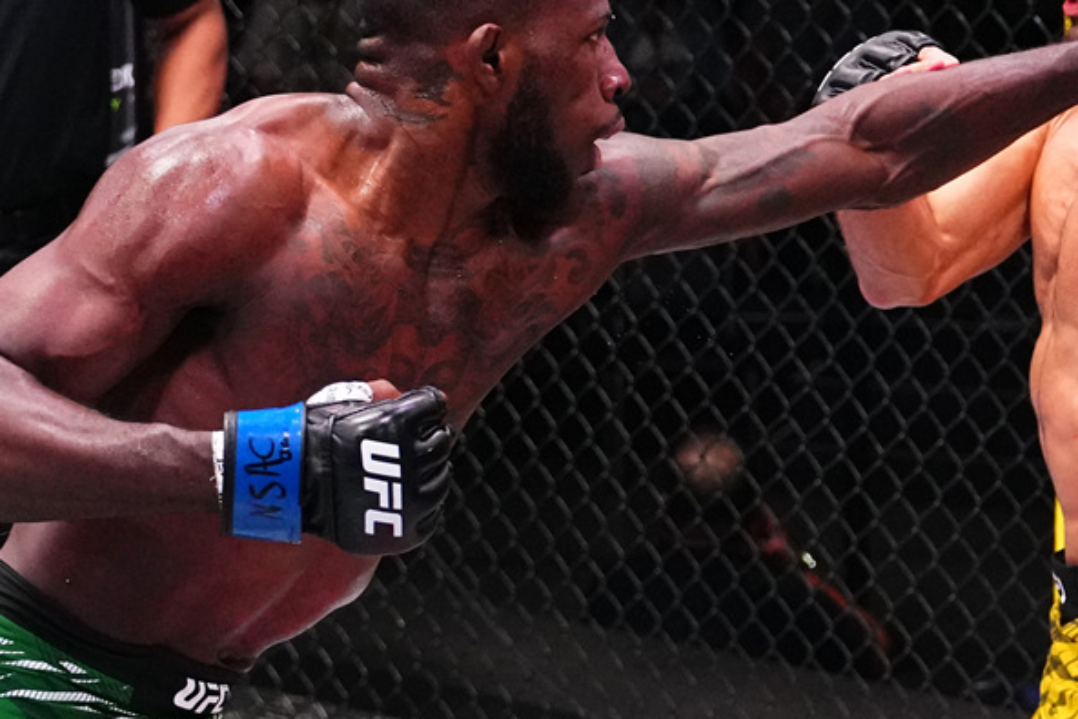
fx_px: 2186
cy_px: 422
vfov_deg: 18.7
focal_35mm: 73
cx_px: 641
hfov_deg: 27.6
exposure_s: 1/1250
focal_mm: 40
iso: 5000
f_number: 2.8
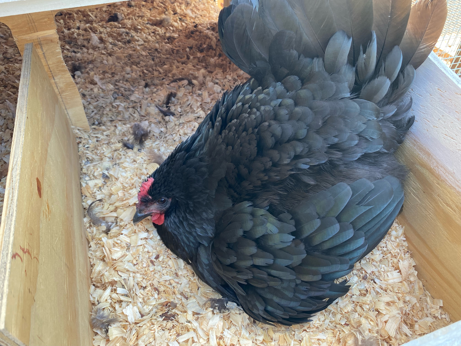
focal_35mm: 26
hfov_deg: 67.3
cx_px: 230
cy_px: 173
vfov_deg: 53.1
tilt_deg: -45.4
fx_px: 346
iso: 80
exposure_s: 1/121
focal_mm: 4.25
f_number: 1.8
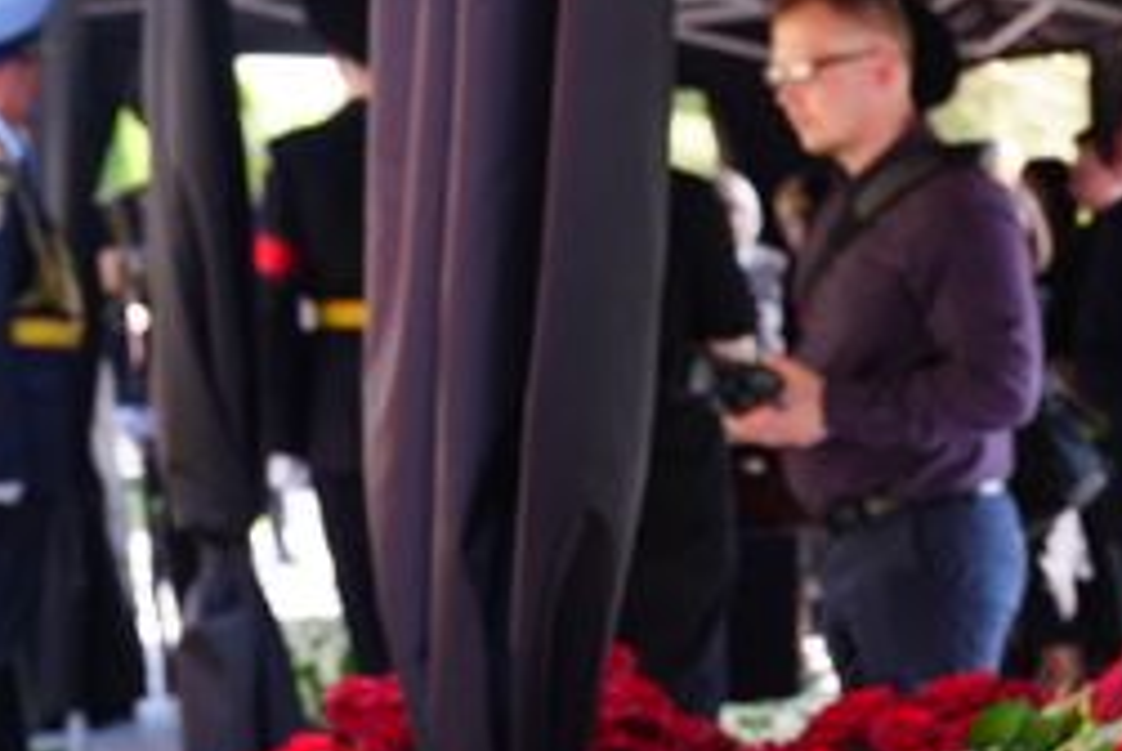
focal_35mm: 100
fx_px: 3120
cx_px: 1527
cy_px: 840
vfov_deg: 13.4
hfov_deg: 18.7
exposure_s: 1/250
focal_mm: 36
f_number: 5
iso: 1000
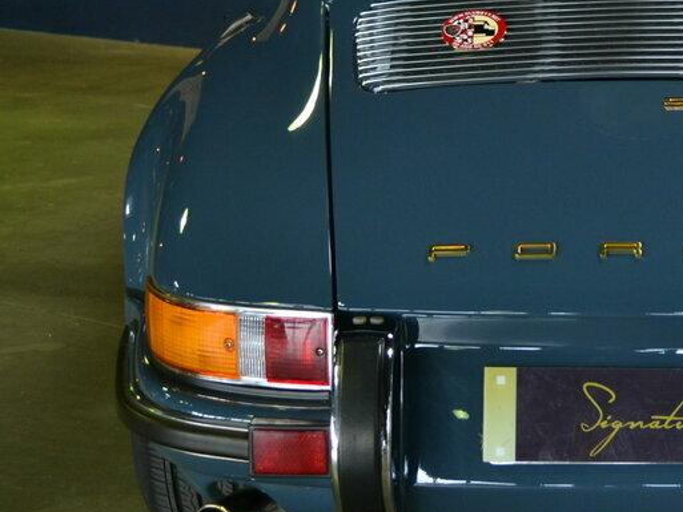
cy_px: 166
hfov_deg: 17.8
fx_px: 2131
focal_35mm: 108
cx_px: 650
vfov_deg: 13.7
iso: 400
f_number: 4.8
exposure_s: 1/25
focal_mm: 32
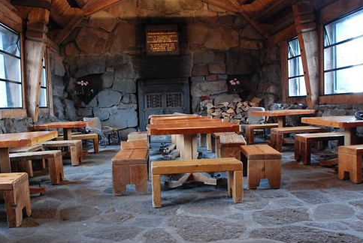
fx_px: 364
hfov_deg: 53.0
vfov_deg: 37.0
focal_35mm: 36
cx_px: 167
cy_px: 133
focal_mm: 20
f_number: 13
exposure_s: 1.3
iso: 1600
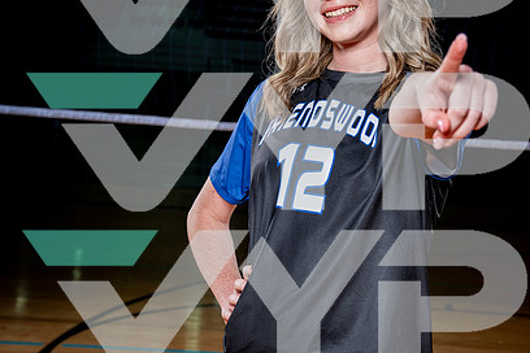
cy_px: 142
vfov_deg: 16.4
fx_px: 1222
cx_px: 357
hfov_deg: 24.3
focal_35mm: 83
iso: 250
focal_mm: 56
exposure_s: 1/250
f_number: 6.3
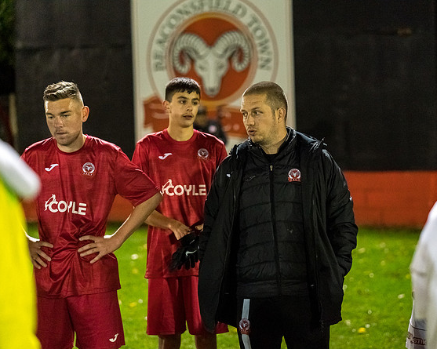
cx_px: 255
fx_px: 1487
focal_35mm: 115
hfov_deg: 16.7
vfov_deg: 13.4
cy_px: 176
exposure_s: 1/1000
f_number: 2.8
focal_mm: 101
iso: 6400
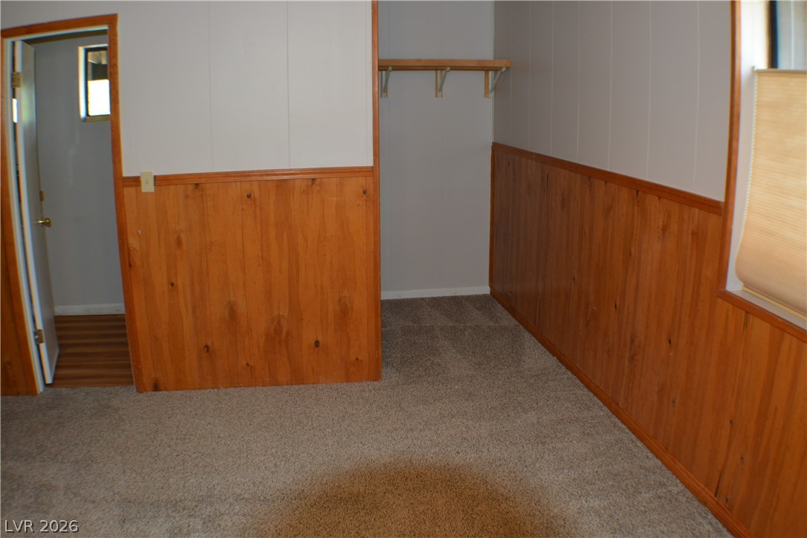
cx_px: 404
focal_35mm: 45
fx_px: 1009
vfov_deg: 29.9
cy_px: 269
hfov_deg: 43.6
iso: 640
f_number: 4.5
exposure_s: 1/60
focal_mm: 30
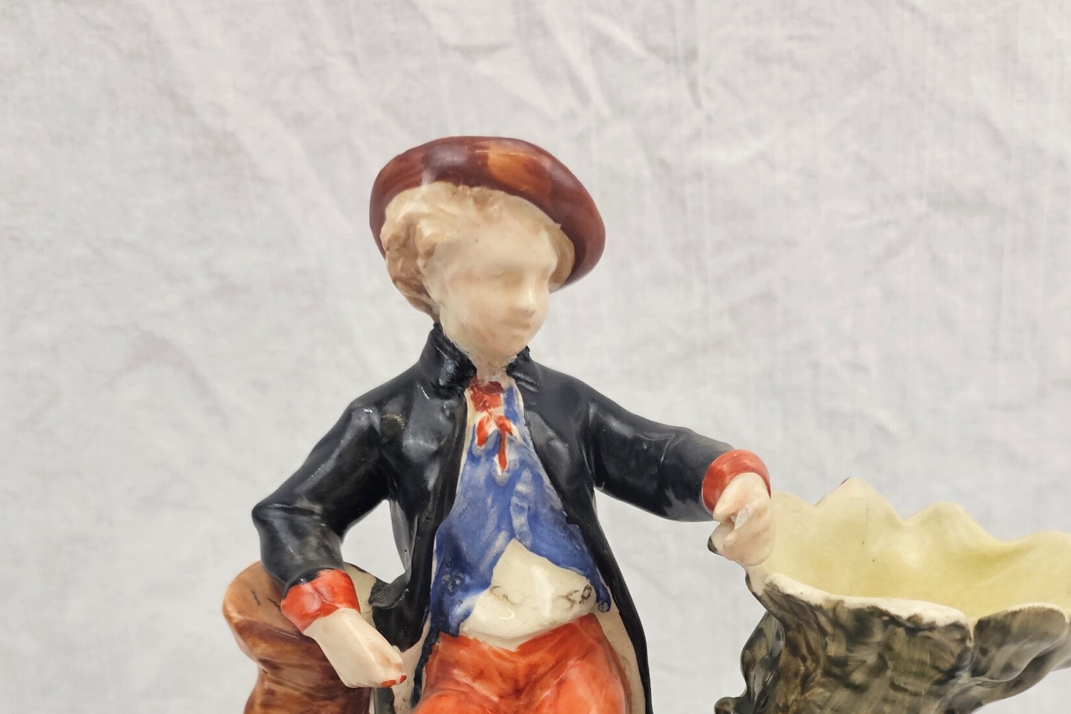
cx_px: 612
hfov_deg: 51.7
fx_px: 1101
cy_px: 680
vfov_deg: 33.5
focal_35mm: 37
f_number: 1.7
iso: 32
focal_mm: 6.3
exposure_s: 1/100
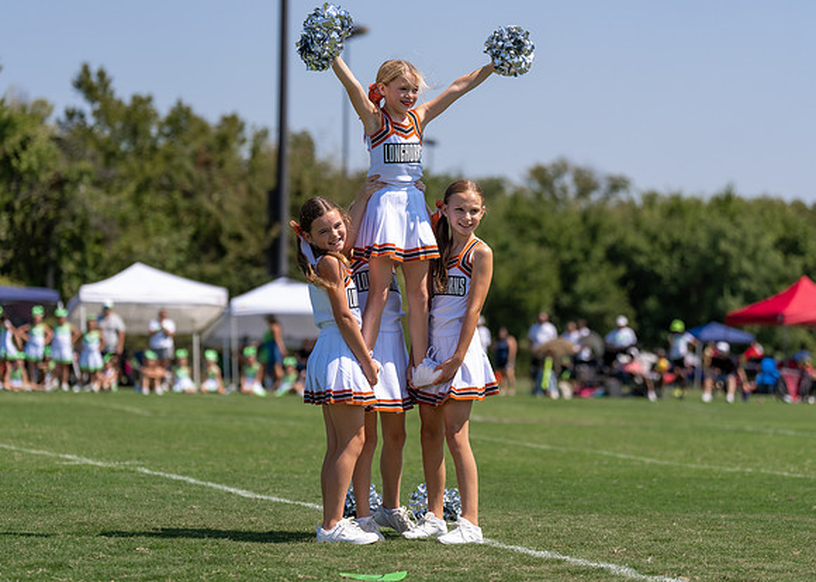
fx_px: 2646
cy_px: 291
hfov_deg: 17.5
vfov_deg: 12.6
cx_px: 408
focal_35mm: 114
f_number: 2.8
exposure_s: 1/2000
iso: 100
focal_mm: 108
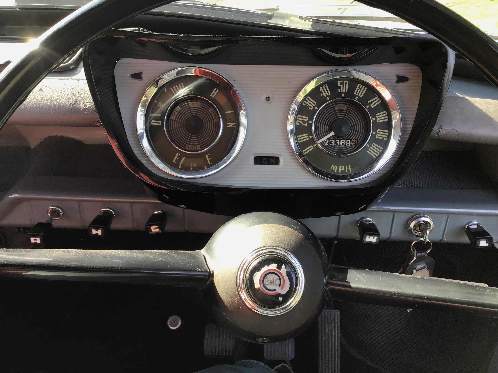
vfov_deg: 45.4
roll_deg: -1.4
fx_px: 446
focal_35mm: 31
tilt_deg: -31.8
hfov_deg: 58.4
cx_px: 249
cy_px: 186
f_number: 2.4
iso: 25
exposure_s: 1/50
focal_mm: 3.3
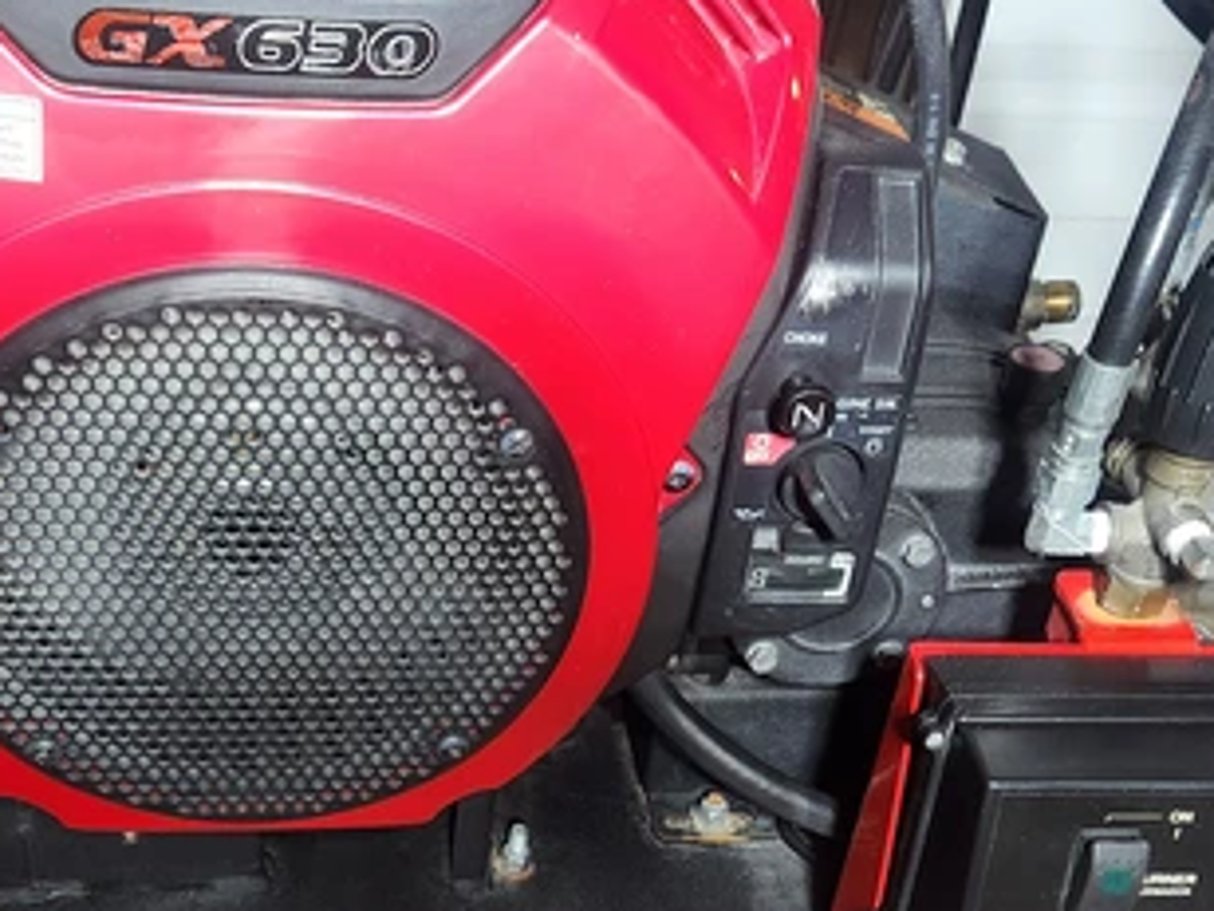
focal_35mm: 56
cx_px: 512
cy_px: 755
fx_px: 1964
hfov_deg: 34.3
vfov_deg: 25.6
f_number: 1.8
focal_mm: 5.4
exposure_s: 1/120
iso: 250
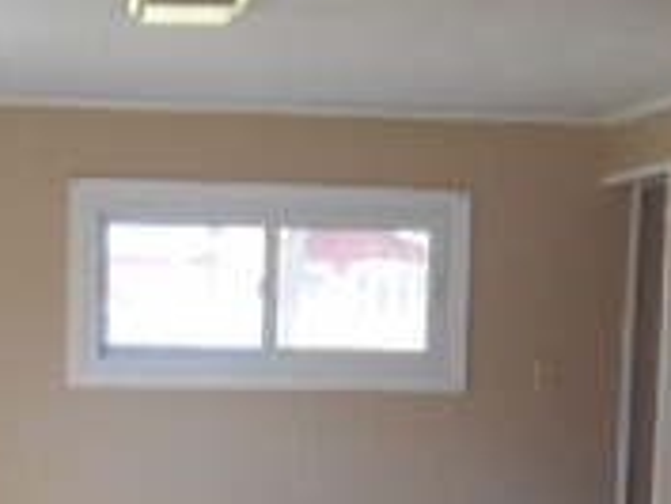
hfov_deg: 20.8
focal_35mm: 94
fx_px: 1823
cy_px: 603
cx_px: 292
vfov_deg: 15.2
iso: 180
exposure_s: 1/30
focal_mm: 4.7
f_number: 3.4
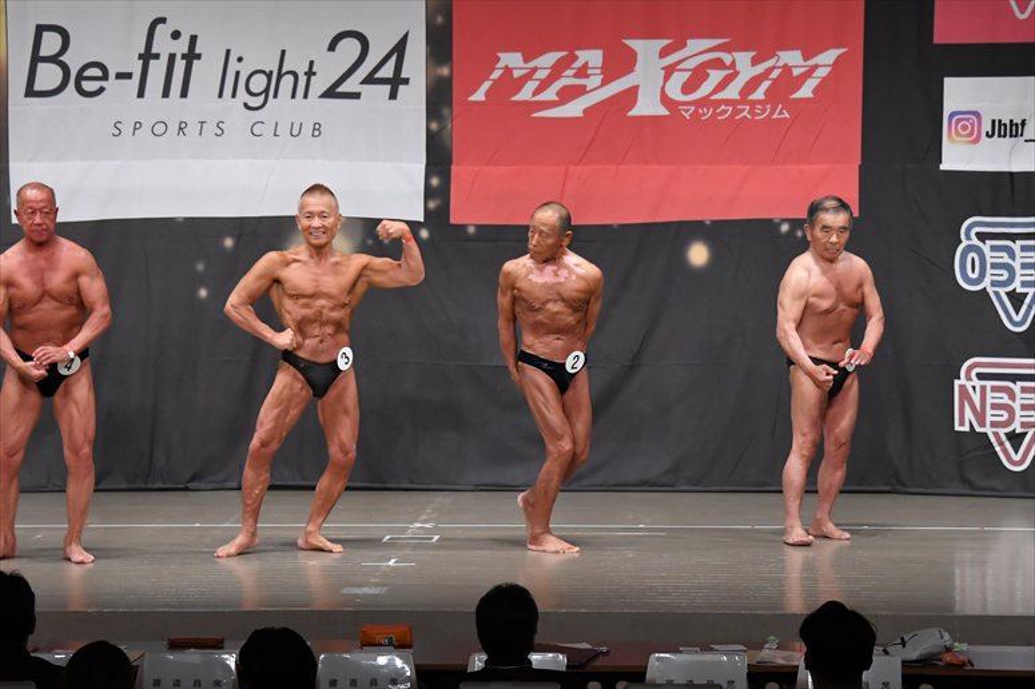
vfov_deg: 9.9
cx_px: 518
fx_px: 3966
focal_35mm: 138
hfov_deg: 14.9
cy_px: 344
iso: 5000
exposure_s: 1/400
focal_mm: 92
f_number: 5.6
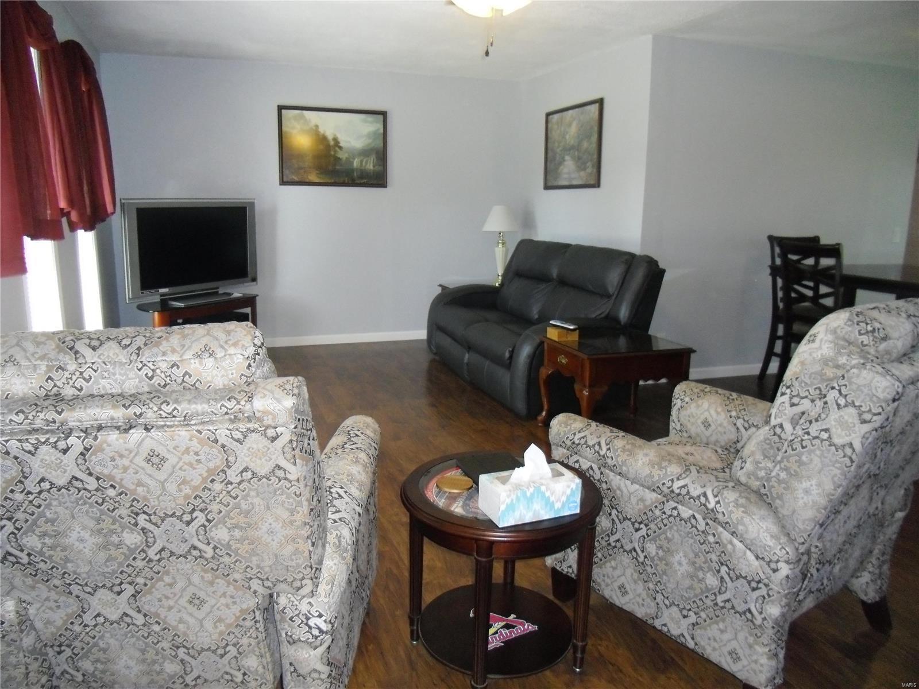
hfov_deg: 65.3
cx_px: 460
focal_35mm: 27
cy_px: 344
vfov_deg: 51.4
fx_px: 717
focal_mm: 4.9
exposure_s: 1/60
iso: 400
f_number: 3.2
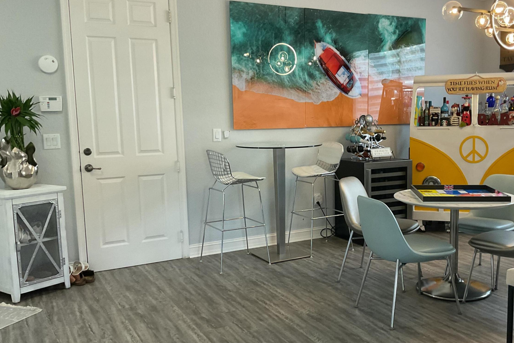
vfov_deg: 34.2
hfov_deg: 49.0
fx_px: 557
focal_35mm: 39
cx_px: 328
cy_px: 185
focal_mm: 3
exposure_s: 1/60
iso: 100
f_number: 1.8
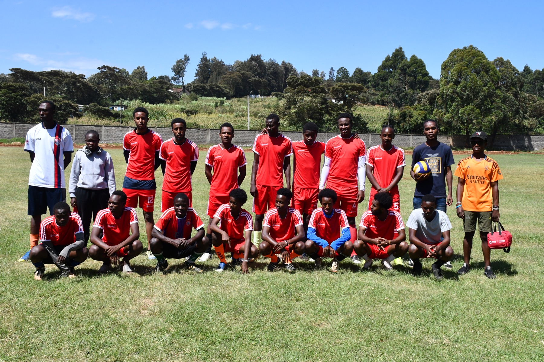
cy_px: 181
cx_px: 272
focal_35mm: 40
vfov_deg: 33.4
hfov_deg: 48.5
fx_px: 604
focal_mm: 27
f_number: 14
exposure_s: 1/800
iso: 800
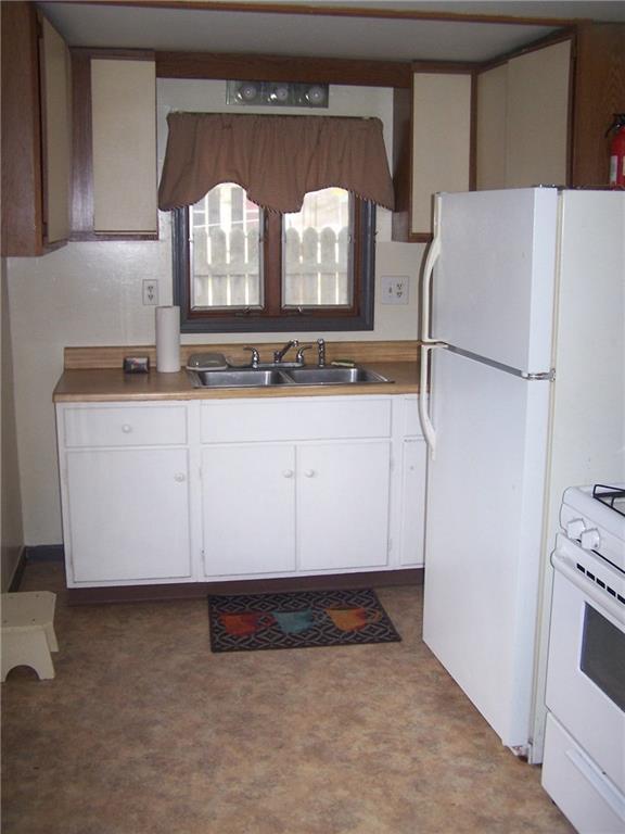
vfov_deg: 49.0
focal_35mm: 38
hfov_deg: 37.7
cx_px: 312
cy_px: 417
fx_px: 915
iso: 140
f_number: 2.8
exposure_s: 1/60
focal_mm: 6.3
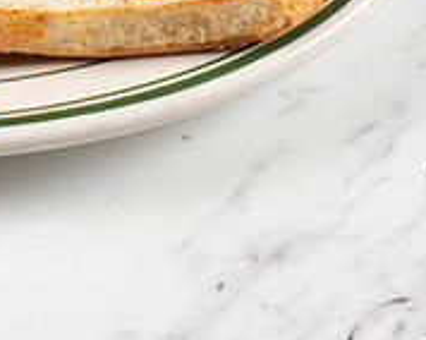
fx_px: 2594
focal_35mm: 206
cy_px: -142
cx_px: -122
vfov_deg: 7.4
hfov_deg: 9.2
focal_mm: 50
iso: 200
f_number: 11
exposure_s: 1/250
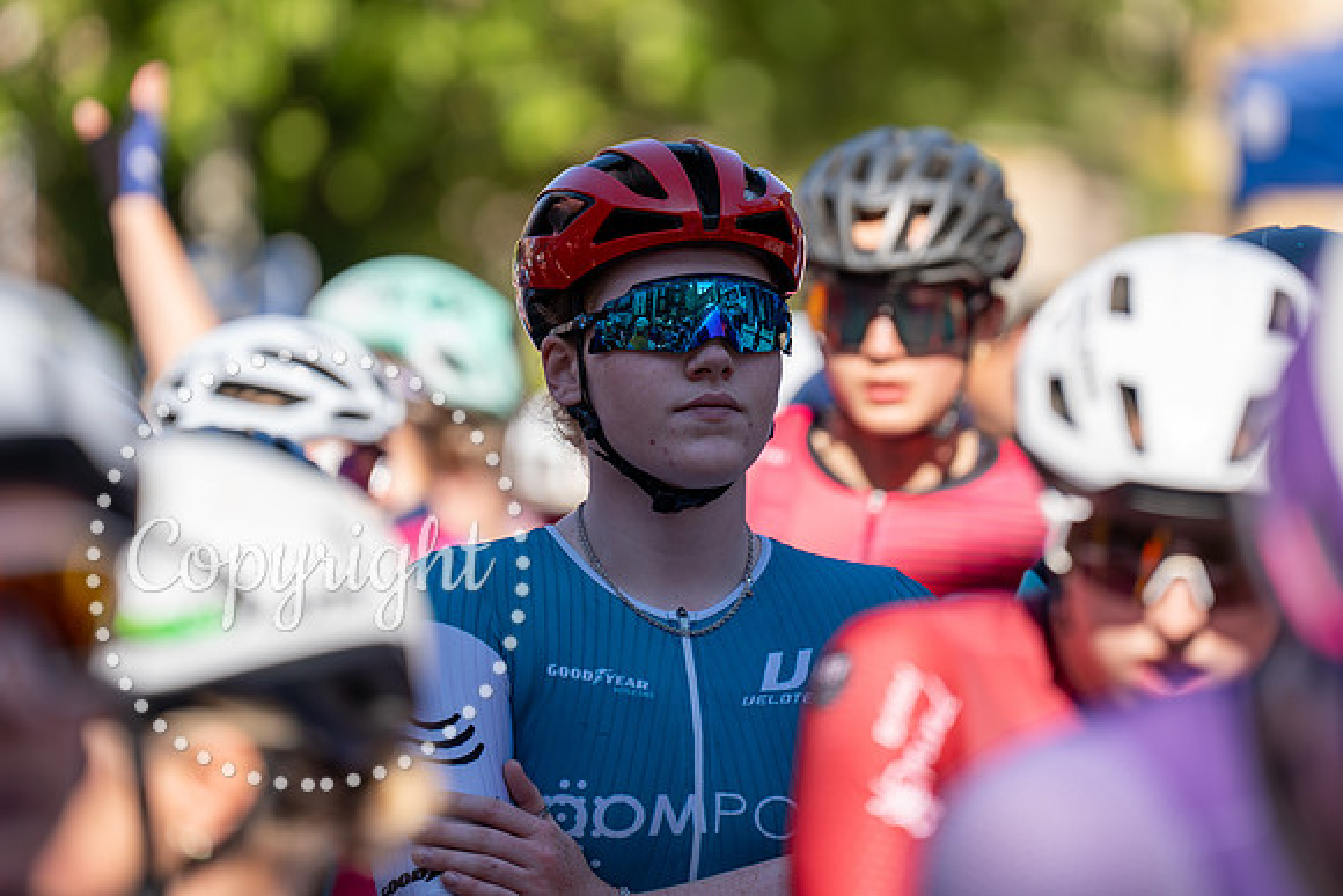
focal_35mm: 270
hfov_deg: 7.6
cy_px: 292
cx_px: 769
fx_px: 10060
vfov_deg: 5.1
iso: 100
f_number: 2.8
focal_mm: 200
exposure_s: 1/1000
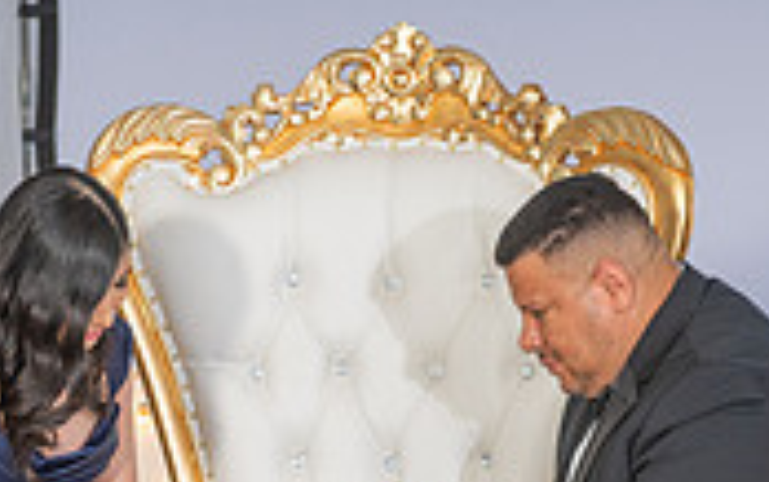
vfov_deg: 6.5
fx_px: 4131
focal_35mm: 197
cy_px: 842
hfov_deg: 10.6
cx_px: 349
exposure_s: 1/200
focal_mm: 58
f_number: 3.5
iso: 500
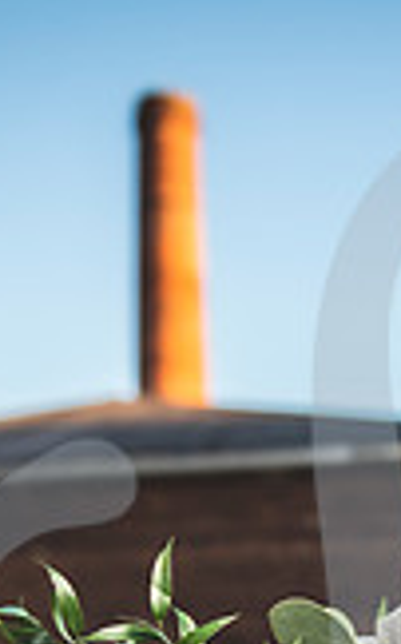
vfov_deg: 27.0
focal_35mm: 68
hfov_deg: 18.4
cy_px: 759
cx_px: 445
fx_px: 1191
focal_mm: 24
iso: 160
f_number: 2.8
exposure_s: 1/500
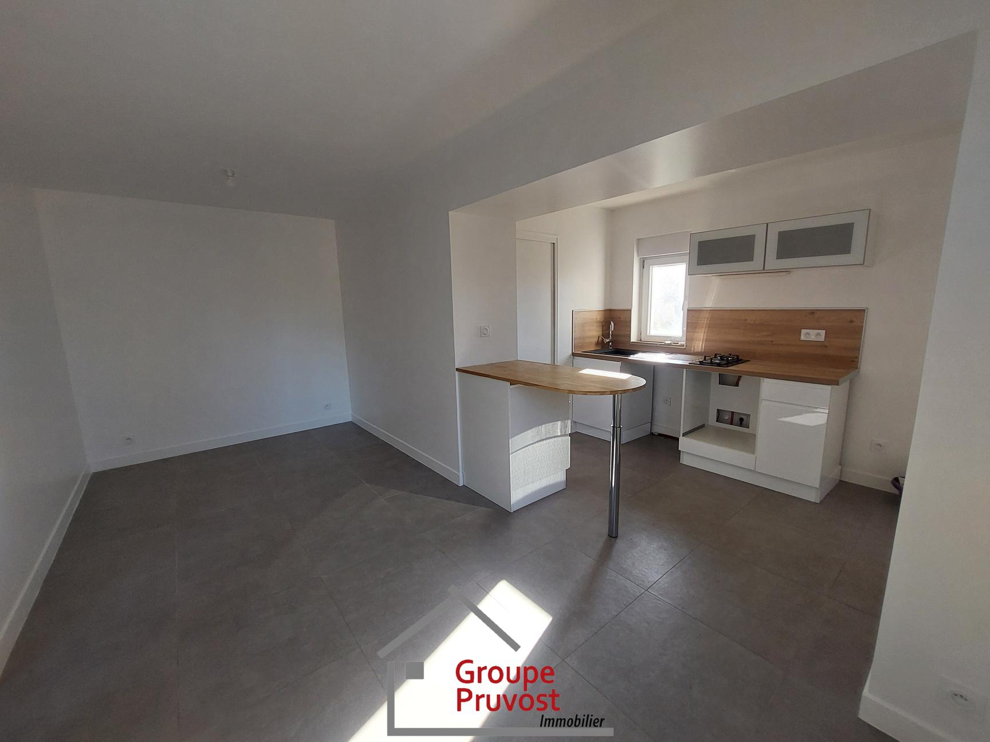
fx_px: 372
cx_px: 495
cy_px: 371
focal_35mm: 13
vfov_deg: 89.9
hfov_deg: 106.2
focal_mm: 1.74
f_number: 2.2
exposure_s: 1/100
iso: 100
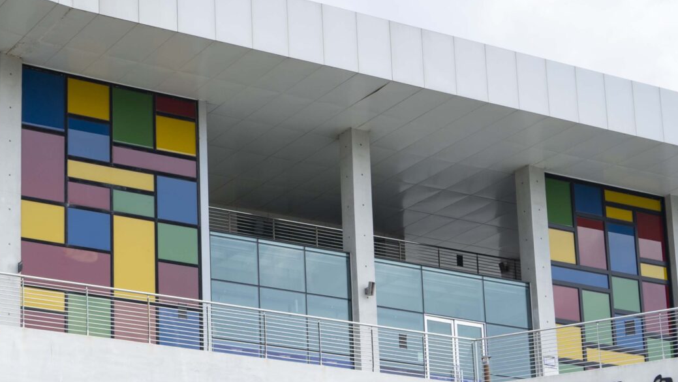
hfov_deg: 25.7
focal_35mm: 80
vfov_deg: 14.7
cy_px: 428
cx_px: 74
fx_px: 1439
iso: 100
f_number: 9
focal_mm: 31
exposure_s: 1/125
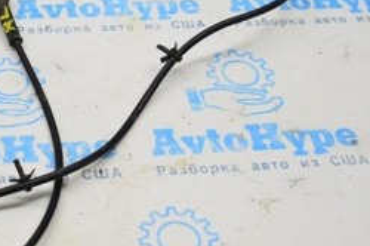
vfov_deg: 14.8
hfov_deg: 21.3
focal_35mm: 92
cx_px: -9
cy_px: 100
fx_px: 944
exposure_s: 1/1000
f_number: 4
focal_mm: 24
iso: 6400
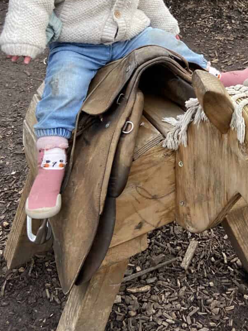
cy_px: 48
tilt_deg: -22.1
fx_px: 497
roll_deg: +0.7
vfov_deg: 35.2
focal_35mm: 52
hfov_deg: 27.2
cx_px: 214
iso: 32
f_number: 1.8
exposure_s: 1/333
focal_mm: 4.25
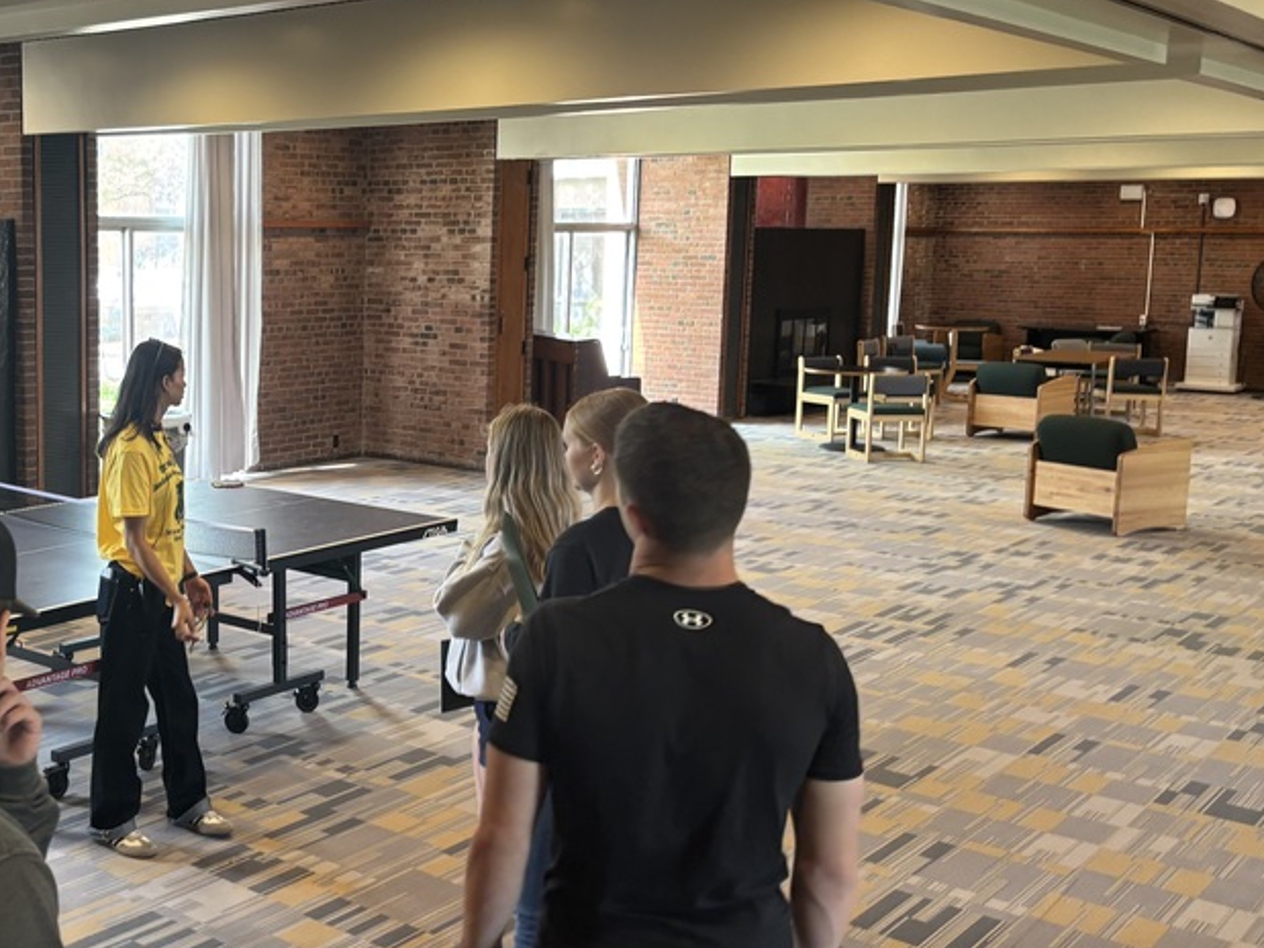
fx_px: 1570
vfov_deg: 33.6
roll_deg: -0.3
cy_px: 429
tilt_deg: -6.0
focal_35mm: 43
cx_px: 259
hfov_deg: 42.0
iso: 125
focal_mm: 5.96
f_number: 1.6
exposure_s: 1/60
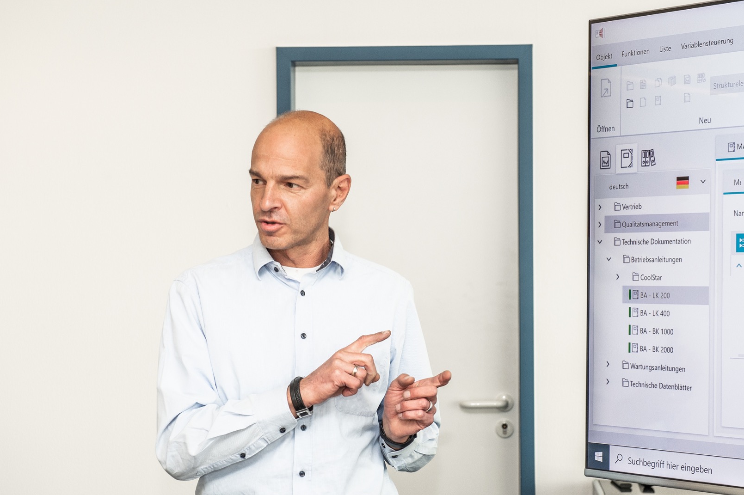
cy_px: 260
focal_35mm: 87
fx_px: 1797
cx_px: 404
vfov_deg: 15.7
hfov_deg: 23.4
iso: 800
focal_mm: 70
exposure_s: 1/100
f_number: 5.6
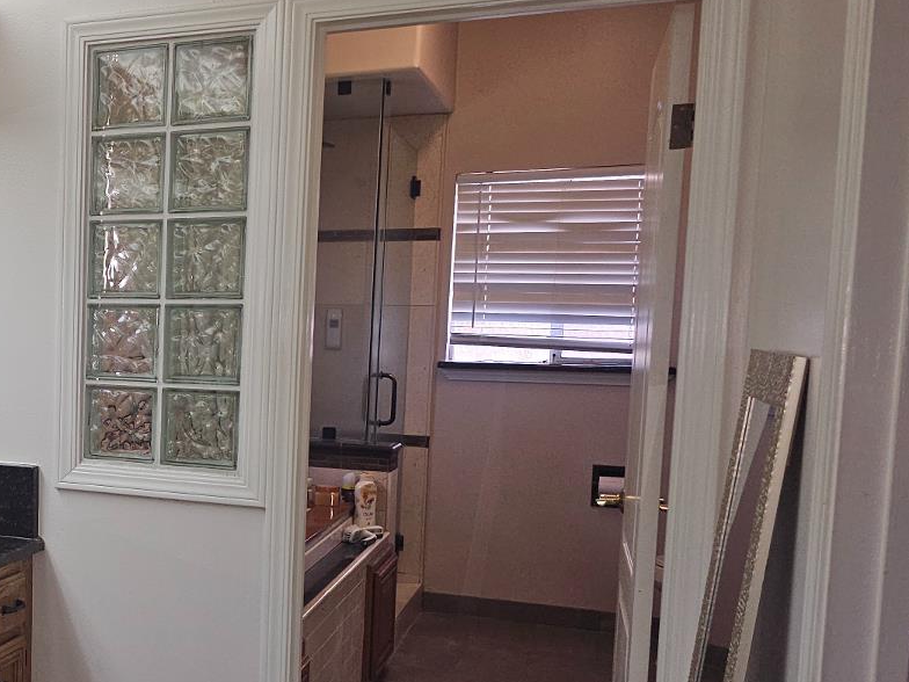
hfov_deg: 39.0
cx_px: 43
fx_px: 1155
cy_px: 415
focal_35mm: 44
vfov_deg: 32.8
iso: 100
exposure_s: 1/40
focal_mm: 6.3
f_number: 1.7
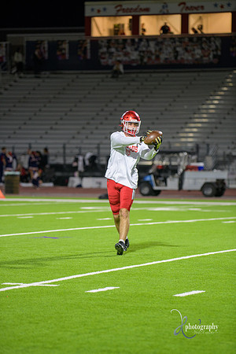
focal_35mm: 170
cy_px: 177
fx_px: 1672
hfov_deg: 8.1
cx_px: 118
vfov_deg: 12.1
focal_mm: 170
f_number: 2.8
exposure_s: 1/250
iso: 1250
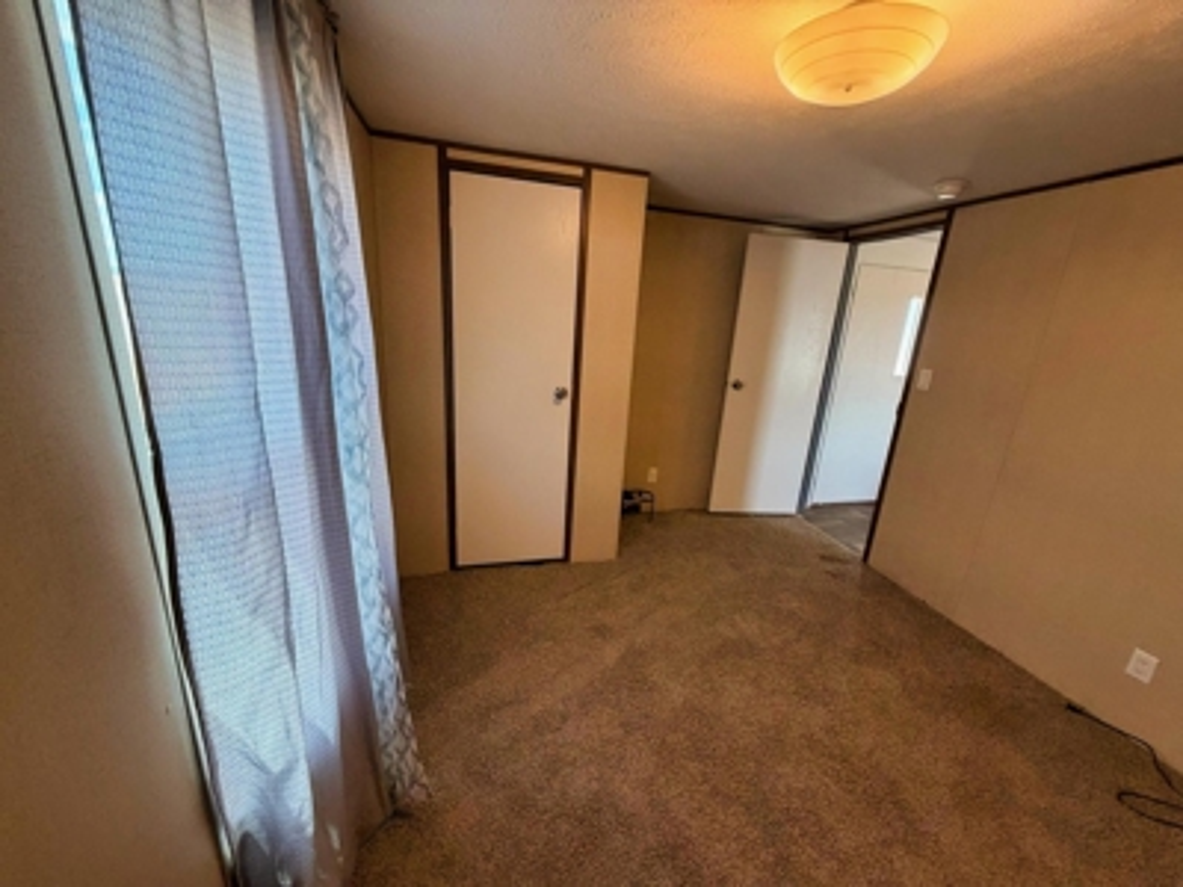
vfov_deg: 85.7
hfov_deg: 102.1
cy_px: 444
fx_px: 478
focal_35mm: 14
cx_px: 592
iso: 160
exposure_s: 1/121
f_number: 2.2
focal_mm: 2.22
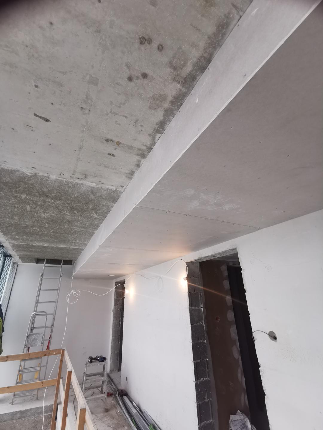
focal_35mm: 16
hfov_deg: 78.1
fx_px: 199
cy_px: 215
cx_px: 162
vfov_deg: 94.5
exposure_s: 1/50
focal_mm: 2.35
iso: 80
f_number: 2.2
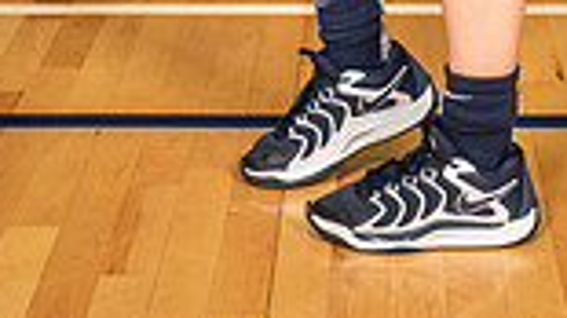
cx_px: 348
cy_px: -442
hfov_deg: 15.3
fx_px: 2104
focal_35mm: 140
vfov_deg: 8.0
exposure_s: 1/320
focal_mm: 46
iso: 640
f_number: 6.3
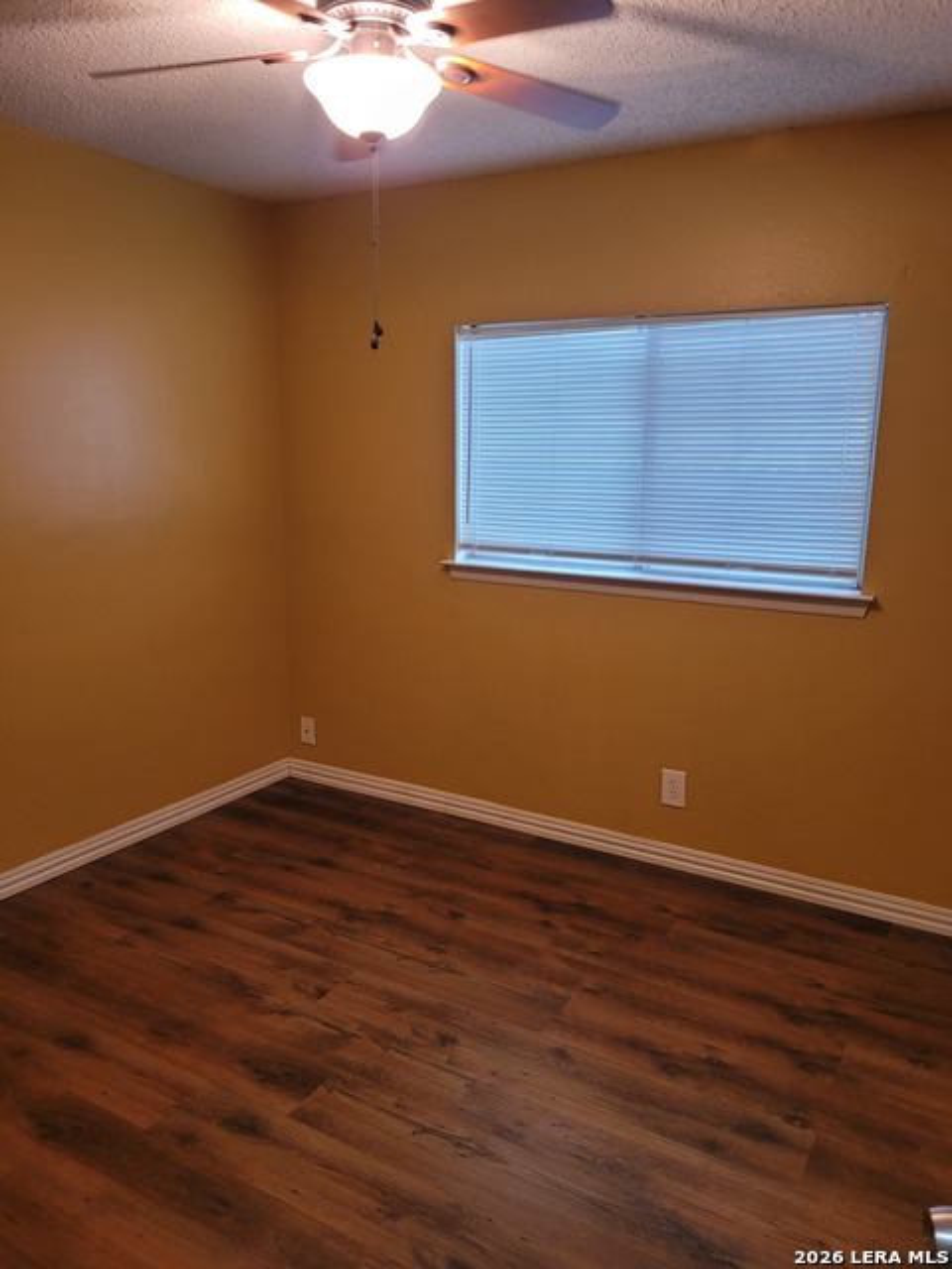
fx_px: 953
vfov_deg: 67.3
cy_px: 634
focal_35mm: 26
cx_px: 476
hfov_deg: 53.1
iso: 160
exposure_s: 1/40
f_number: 1.8
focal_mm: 5.4
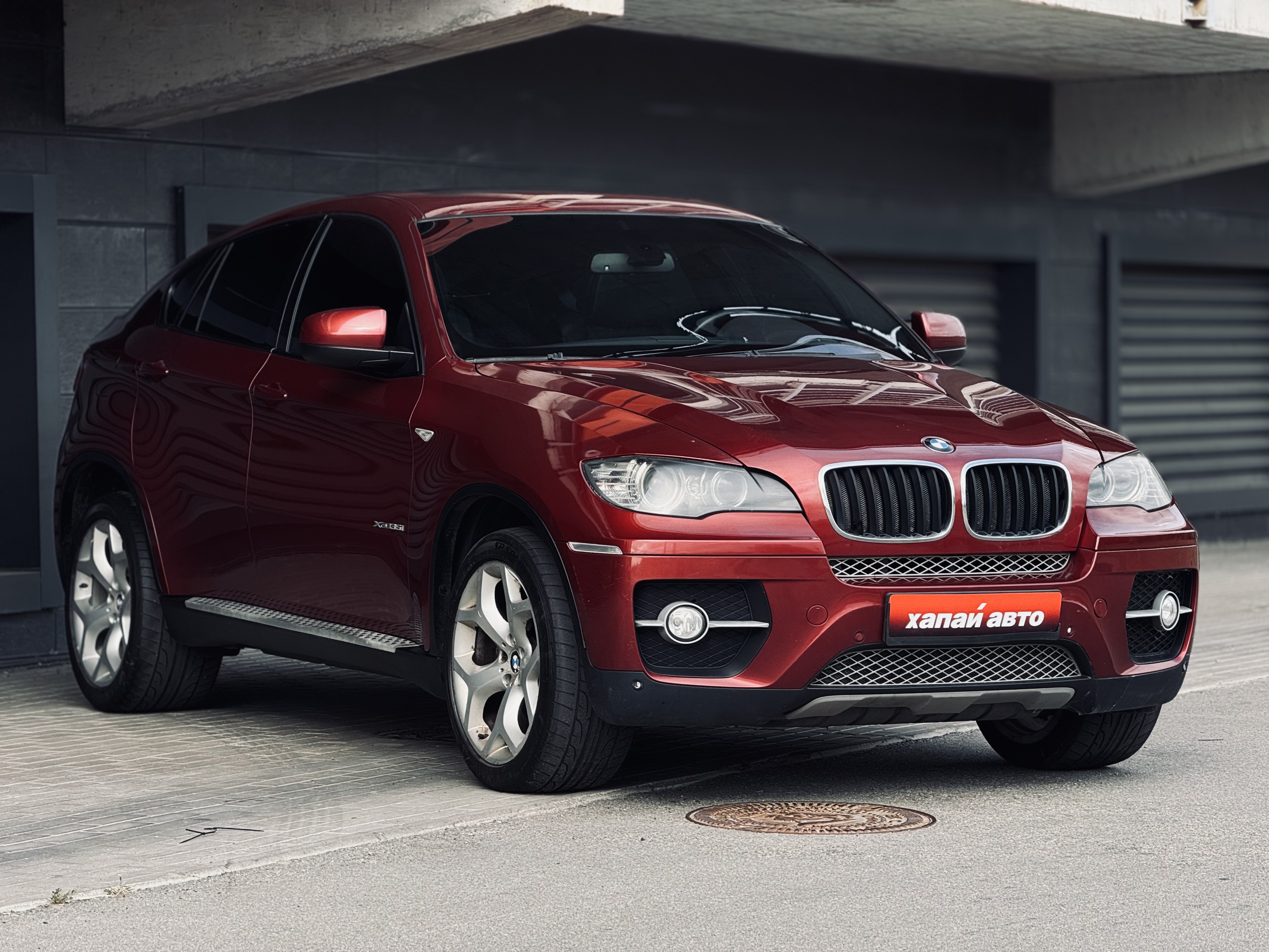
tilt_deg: -0.5
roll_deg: +0.8
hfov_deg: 16.4
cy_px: 476
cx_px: 634
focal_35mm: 120
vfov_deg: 12.3
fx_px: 4399
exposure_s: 1/221
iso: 50
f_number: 2.8
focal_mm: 15.66
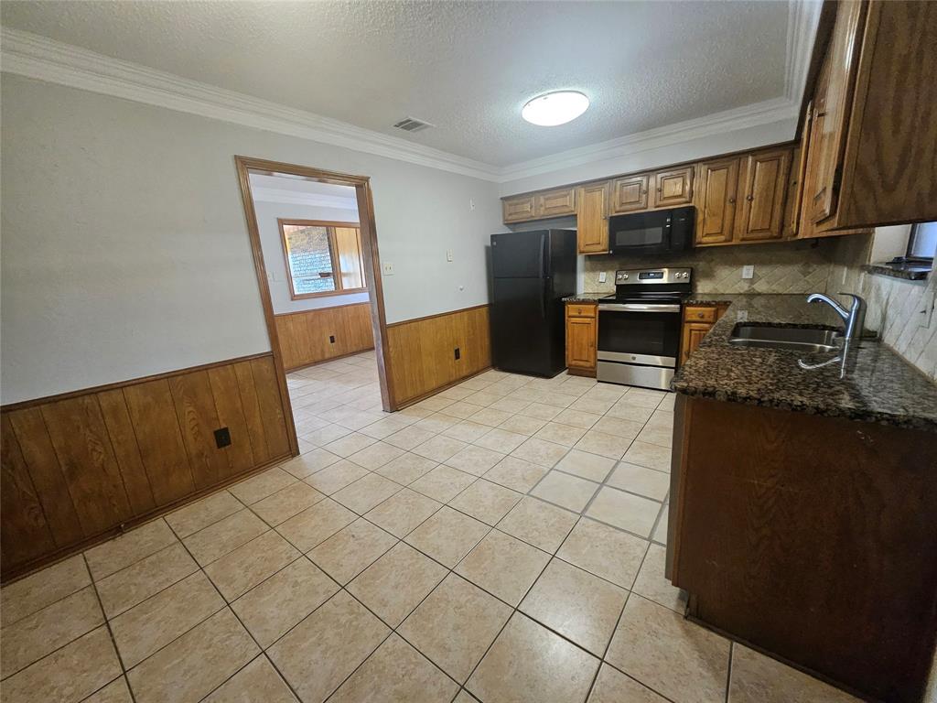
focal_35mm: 13
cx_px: 468
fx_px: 352
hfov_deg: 106.2
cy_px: 352
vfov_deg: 89.9
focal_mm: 1.74
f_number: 2.2
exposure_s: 1/60
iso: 400
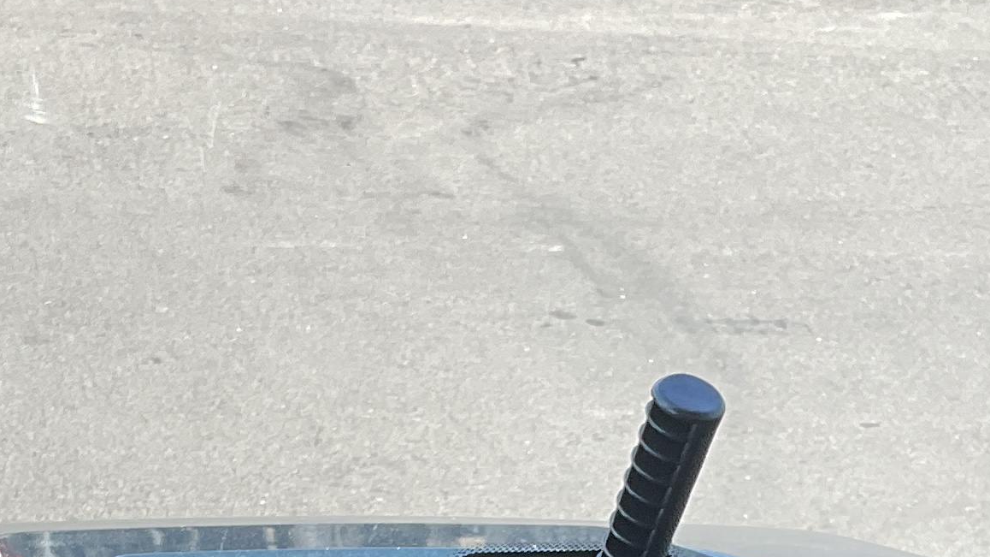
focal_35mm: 110
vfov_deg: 10.1
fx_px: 2887
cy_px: 1146
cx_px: 371
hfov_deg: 19.4
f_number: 1.8
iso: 16
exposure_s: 1/159
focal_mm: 3
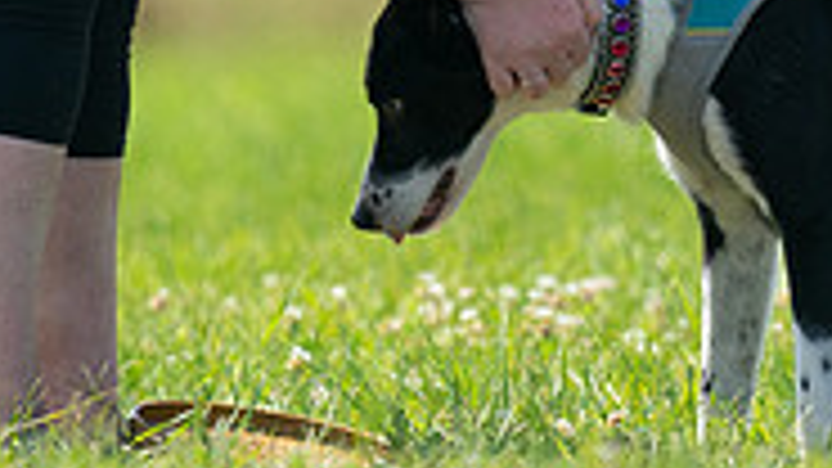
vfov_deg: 0.6
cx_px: 630
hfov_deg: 1.1
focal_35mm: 1956
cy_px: -173
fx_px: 43146
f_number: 6.3
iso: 2000
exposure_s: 1/4000
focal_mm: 594
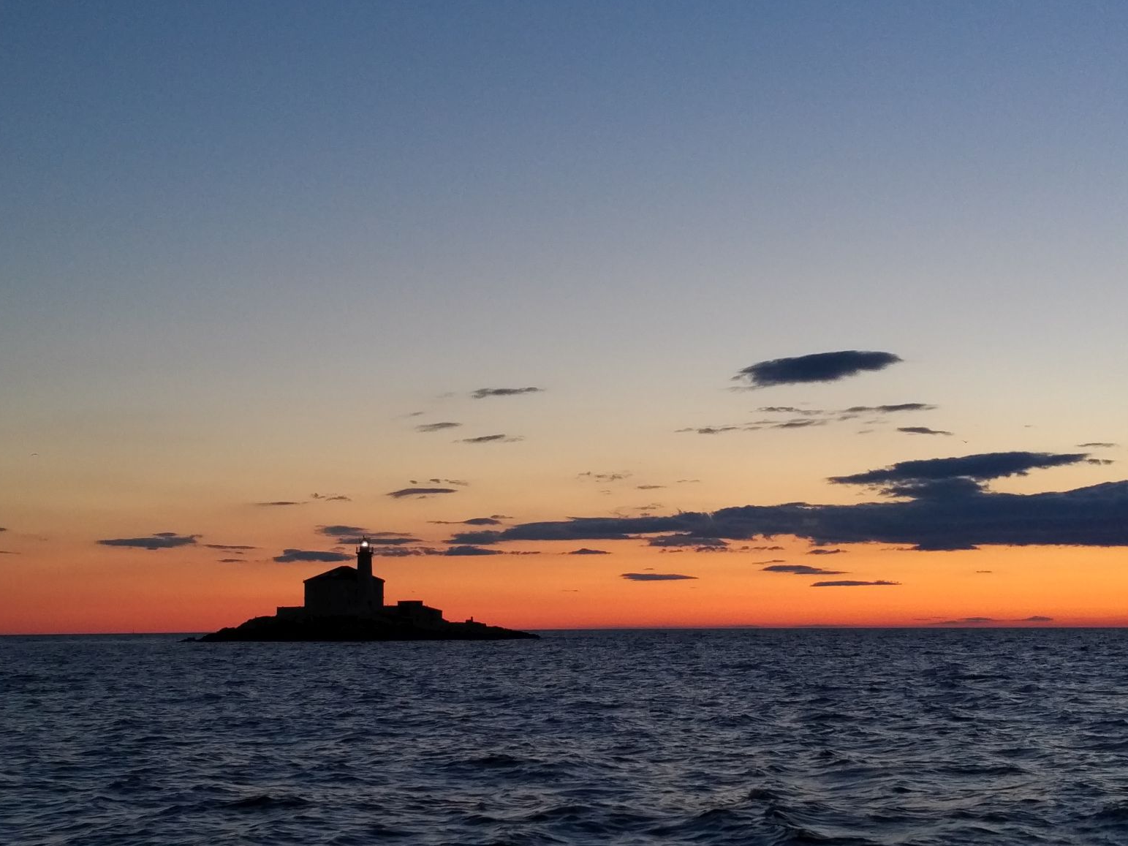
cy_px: 411
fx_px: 912
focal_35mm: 28
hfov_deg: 63.4
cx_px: 553
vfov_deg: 49.7
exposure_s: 1/40
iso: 92
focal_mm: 4.75
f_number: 2.2
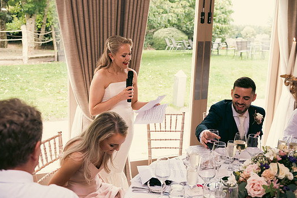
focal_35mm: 39
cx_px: 141
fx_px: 322
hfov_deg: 49.5
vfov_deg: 34.2
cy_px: 92
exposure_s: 1/160
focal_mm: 35
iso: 640
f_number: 3.5
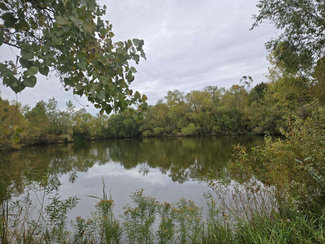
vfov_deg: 58.9
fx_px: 216
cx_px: 162
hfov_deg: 73.9
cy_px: 122
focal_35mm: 23
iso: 80
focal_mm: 5.4
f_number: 1.8
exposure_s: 1/1946
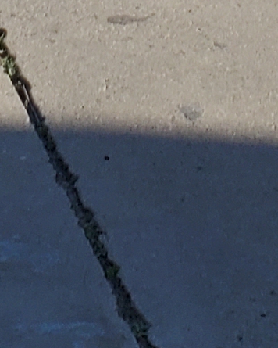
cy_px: -645
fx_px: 2365
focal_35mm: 230
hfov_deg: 6.7
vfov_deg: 7.5
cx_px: 201
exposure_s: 1/981
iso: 50
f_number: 2.4
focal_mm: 4.3
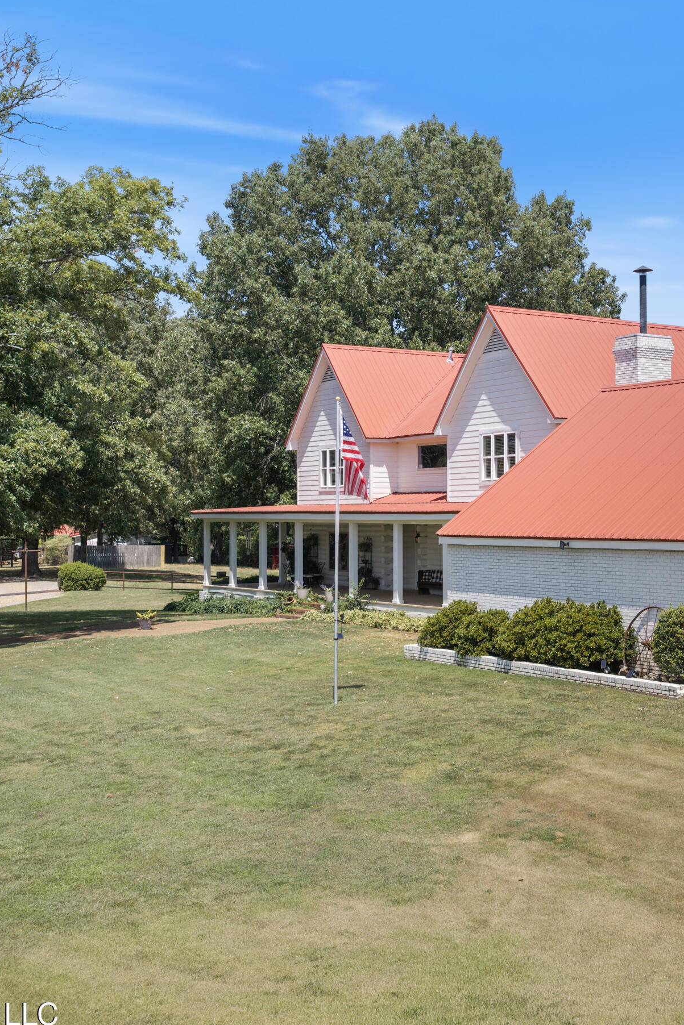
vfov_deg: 43.6
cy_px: 515
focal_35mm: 45
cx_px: 558
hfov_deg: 29.1
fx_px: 1282
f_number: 2.8
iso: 160
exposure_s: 1/1600
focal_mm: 14.45
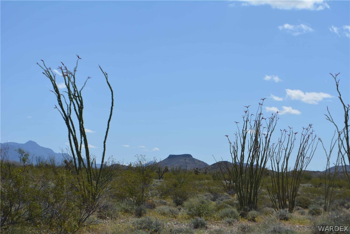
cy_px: 117
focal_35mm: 82
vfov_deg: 16.6
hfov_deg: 24.6
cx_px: 175
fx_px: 802
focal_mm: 55
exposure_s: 1/2000
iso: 400
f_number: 8
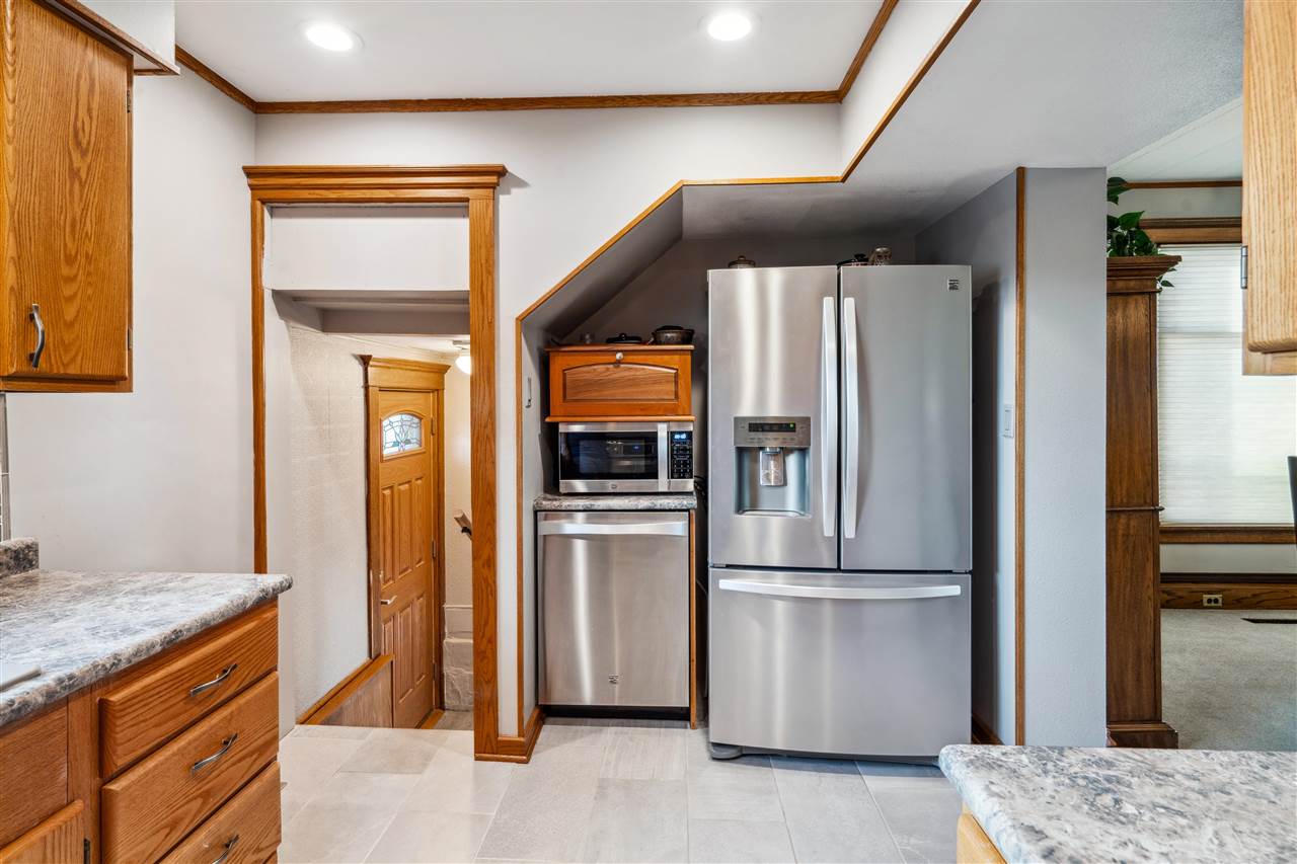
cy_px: 432
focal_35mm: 17
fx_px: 612
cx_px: 648
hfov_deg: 93.3
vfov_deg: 70.4
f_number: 9
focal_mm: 17
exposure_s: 1/4
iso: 400
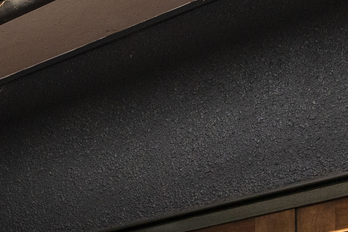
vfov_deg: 10.6
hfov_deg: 15.2
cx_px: -352
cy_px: 581
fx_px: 1042
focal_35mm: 108
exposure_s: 1/800
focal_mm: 15.4
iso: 640
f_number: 7.1
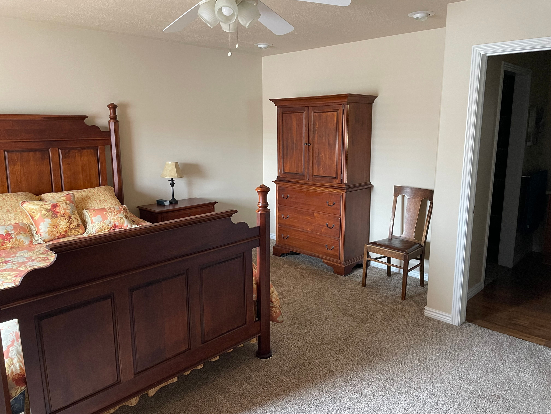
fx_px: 414
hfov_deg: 67.3
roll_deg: +0.4
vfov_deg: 53.1
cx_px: 276
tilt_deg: -11.6
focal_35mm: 26
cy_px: 207
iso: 500
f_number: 1.6
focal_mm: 4.2
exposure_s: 1/58
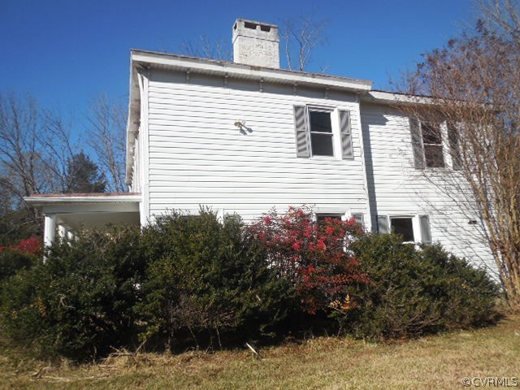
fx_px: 376
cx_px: 260
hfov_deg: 69.4
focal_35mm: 25
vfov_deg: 54.9
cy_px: 195
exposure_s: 1/1600
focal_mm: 4.5
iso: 125
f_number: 3.1
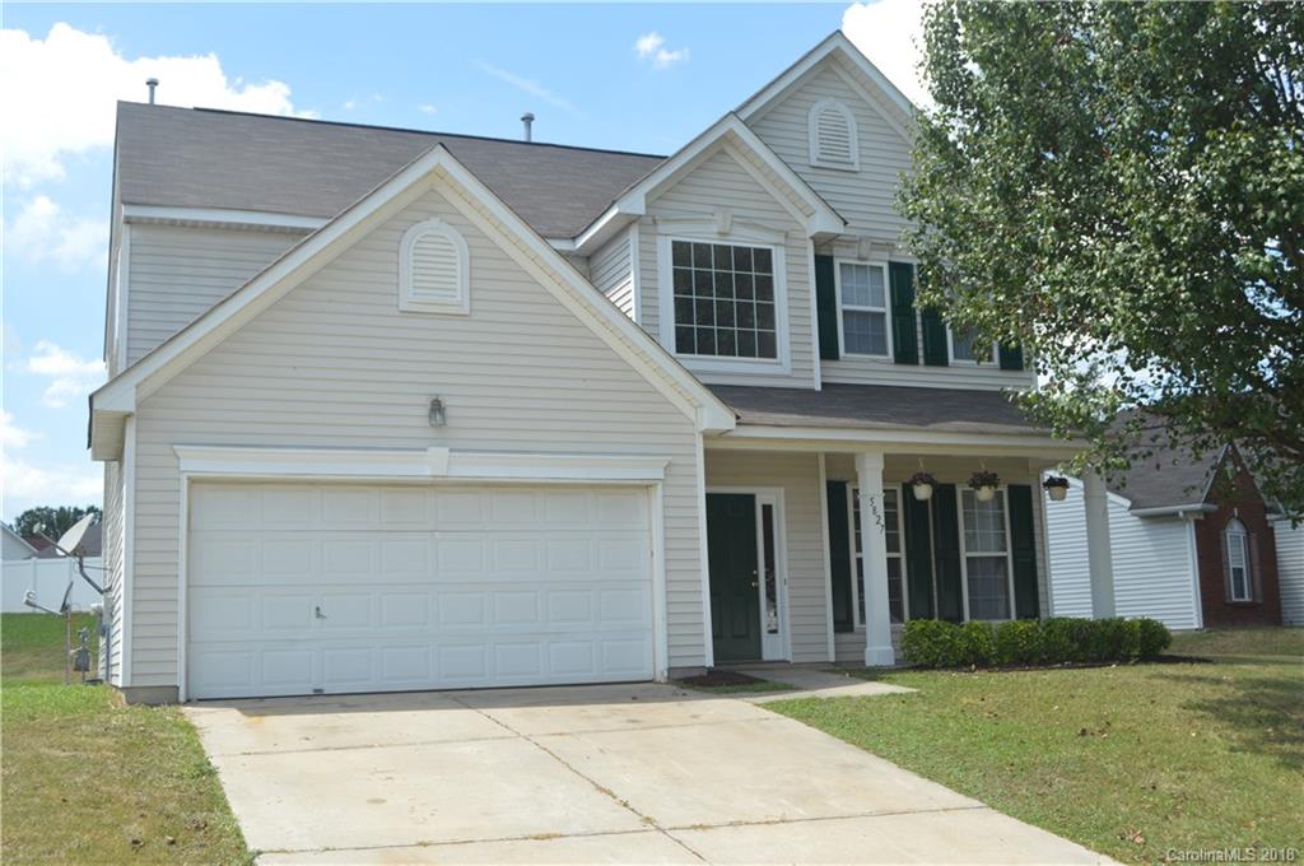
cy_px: 433
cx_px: 652
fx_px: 1411
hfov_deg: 49.6
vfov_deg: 34.1
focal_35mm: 39
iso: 100
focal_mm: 26
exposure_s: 1/200
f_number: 7.1
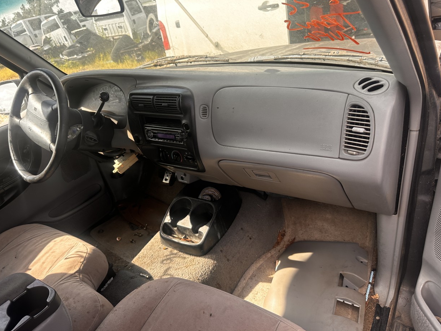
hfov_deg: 69.4
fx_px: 319
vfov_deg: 54.9
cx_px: 225
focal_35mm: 25
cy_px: 165
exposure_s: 1/448
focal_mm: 6.86
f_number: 1.78
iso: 80
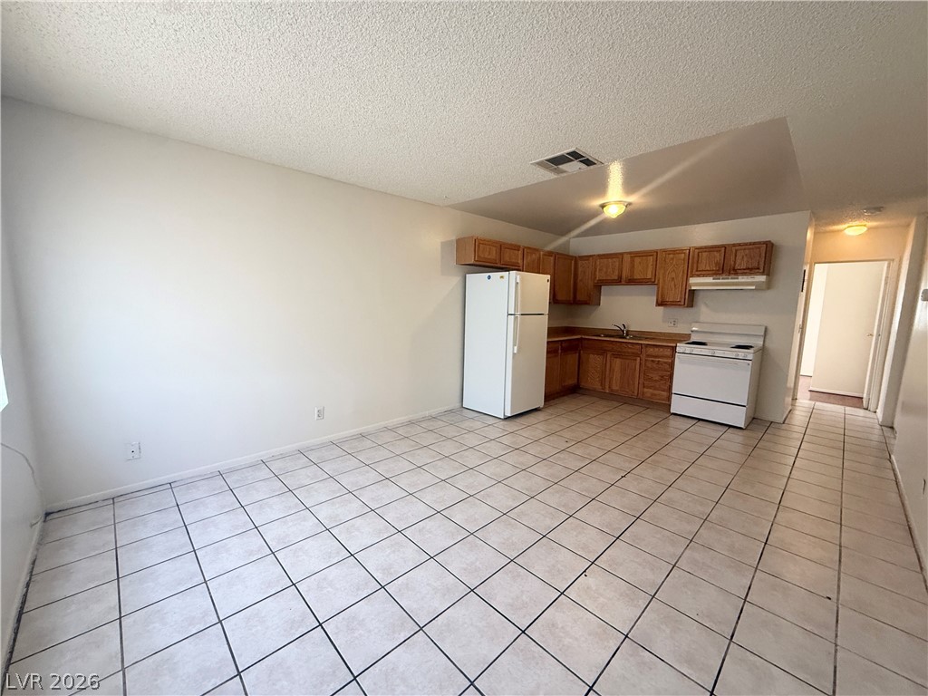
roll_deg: -0.3
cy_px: 348
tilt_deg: -6.5
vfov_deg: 85.7
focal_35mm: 14
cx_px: 464
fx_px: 375
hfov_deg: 102.1
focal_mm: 2.22
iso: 320
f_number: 2.2
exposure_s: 1/99
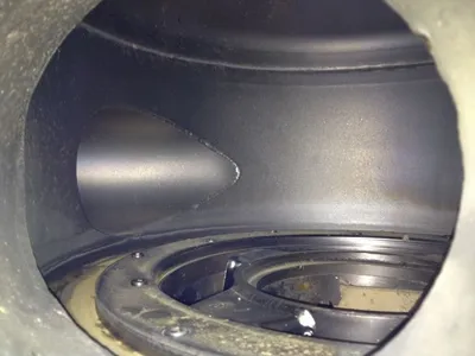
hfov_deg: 52.6
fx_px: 480
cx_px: 238
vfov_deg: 40.7
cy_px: 178
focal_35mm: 35
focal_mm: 4.28
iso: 64
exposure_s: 1/16
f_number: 2.4
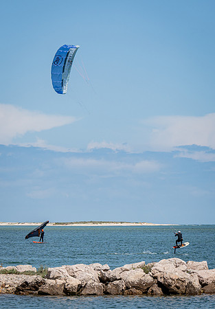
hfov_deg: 7.4
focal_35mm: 192
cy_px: 132
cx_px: 173
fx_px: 1671
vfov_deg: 10.6
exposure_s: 1/1000
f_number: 8
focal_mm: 105
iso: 160
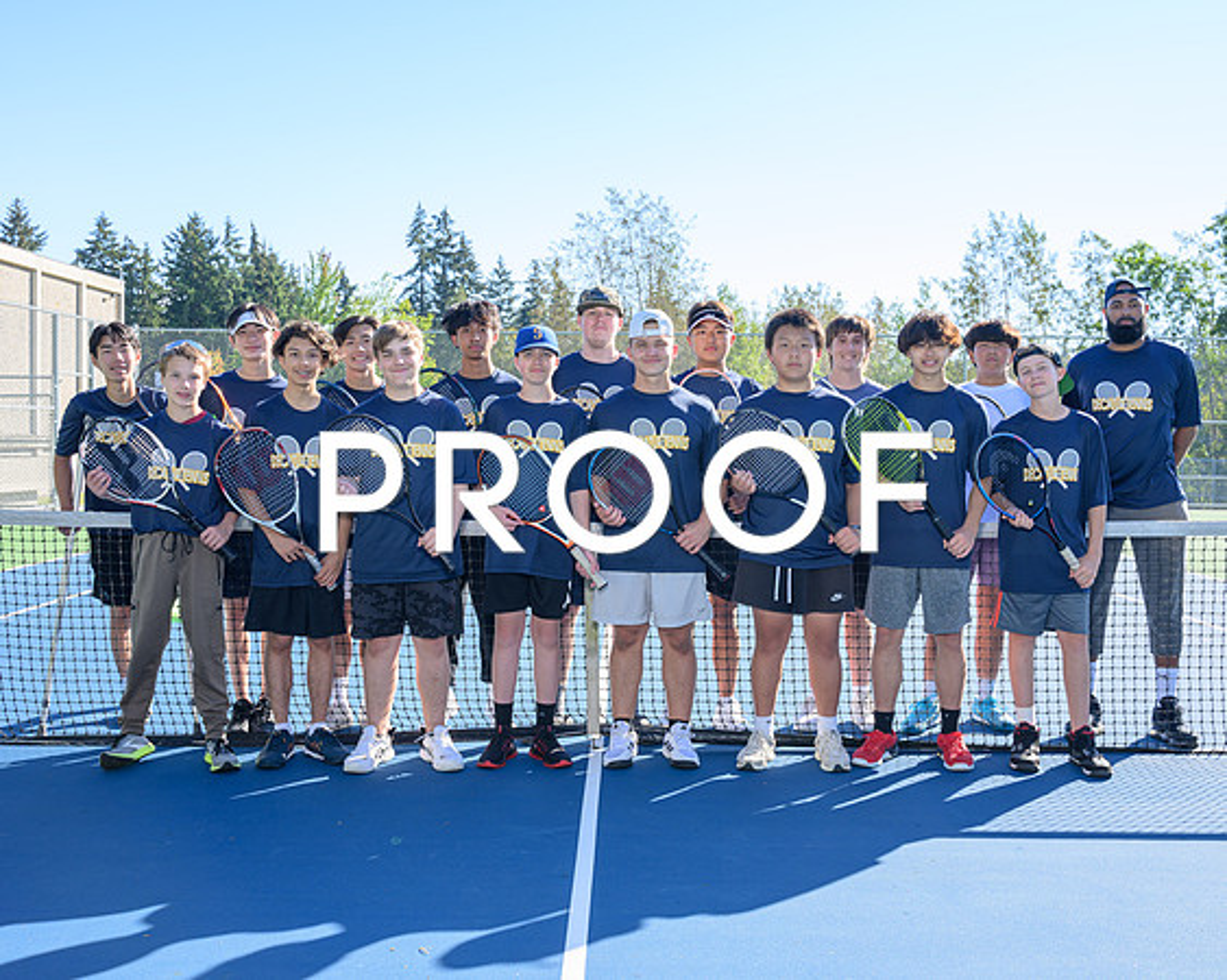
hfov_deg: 48.8
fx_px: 1354
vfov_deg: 39.8
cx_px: 623
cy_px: 490
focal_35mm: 37
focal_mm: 32
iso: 80
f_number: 5.6
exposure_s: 1/125
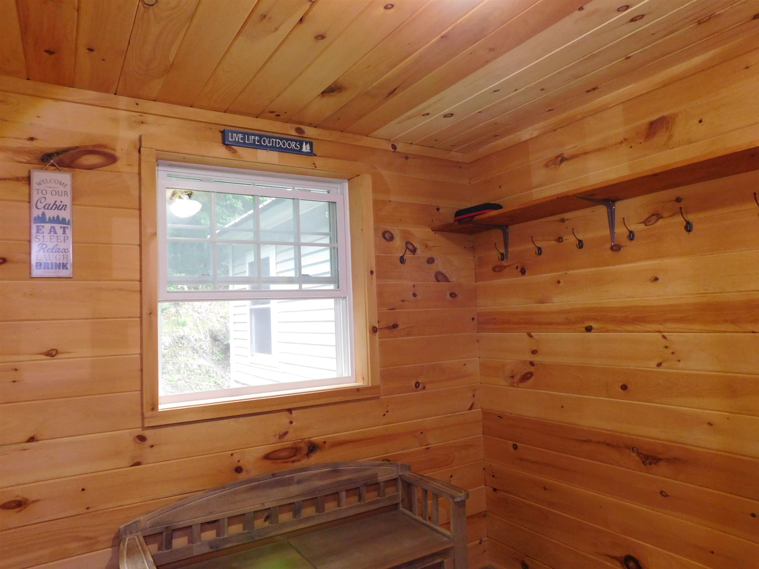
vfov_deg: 56.8
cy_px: 284
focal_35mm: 24
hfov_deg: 71.6
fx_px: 526
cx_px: 380
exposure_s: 1/25
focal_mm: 4.1
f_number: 3
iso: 400
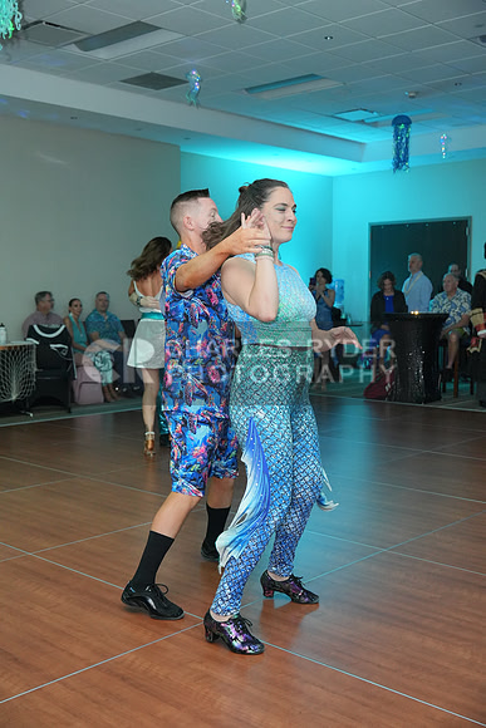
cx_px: 243
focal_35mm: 42
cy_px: 364
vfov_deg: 46.4
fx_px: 850
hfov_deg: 31.9
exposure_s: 1/200
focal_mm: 42
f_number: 4
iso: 4000
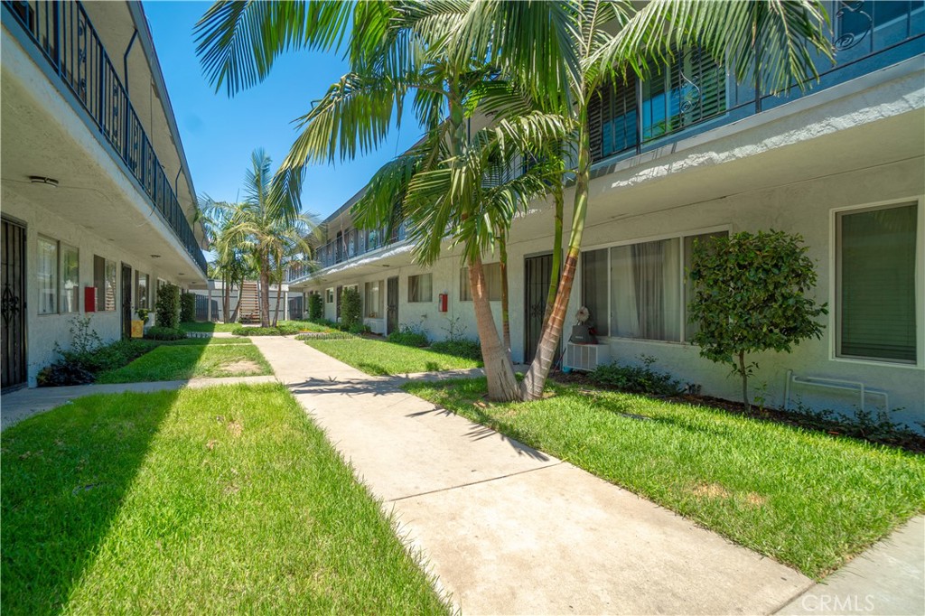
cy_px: 308
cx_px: 462
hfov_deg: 100.4
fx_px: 385
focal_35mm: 15
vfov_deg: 77.3
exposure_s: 1/200
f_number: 7.1
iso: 100
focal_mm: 10
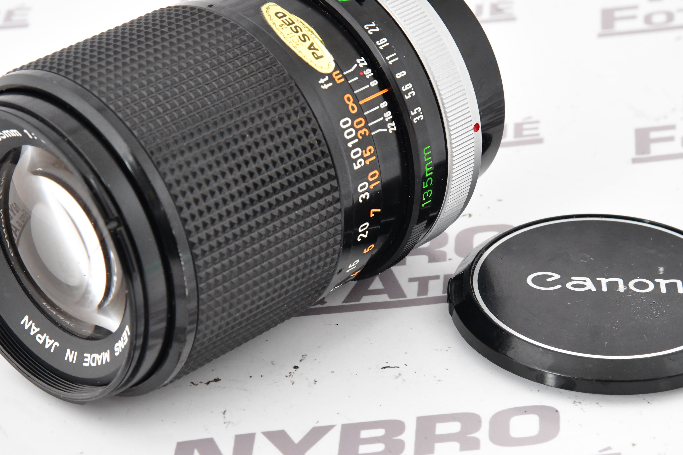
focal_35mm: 169
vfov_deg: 8.1
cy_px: 208
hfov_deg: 12.2
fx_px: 3206
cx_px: 341
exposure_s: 1/100
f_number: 16
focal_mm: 120
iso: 3200
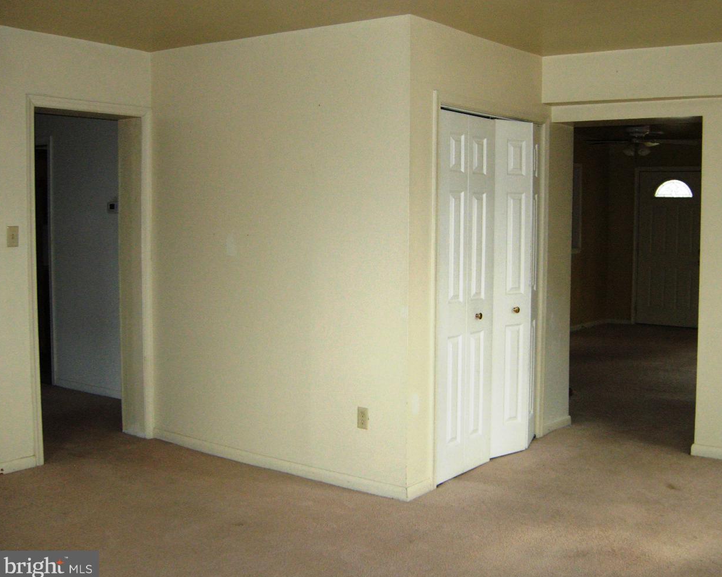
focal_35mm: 41
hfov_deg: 44.6
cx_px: 418
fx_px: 876
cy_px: 269
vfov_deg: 36.5
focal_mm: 7.5
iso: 194
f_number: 2.7
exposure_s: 1/176
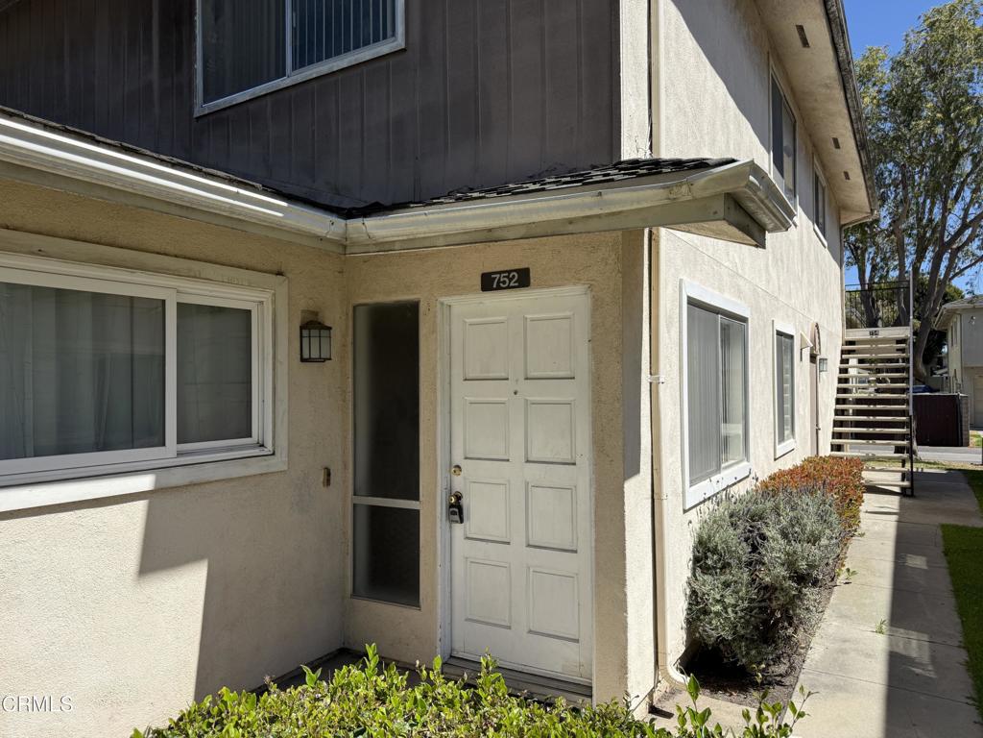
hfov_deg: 71.6
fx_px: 682
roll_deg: -0.3
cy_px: 369
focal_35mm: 24
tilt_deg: +0.1
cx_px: 492
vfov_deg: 56.8
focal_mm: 6.76
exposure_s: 1/4405
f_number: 1.78
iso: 80
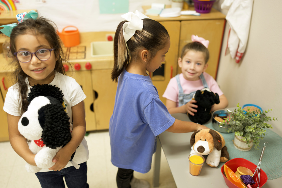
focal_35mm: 35
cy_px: 94
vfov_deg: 37.9
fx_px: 274
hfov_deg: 54.4
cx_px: 141
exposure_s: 1/50
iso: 200
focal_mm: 35
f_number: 2
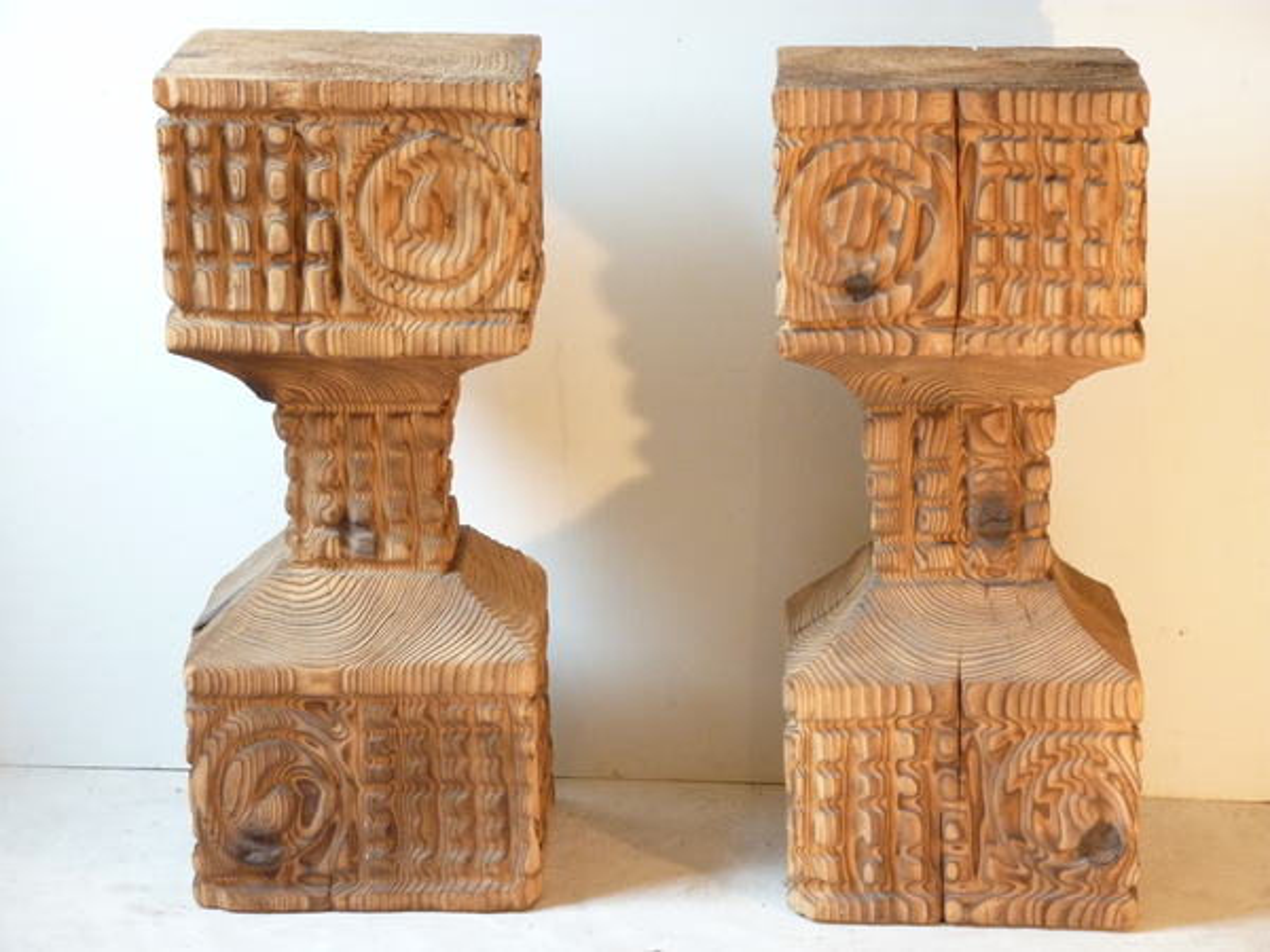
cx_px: 635
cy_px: 476
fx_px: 3522
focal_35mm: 96
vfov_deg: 15.4
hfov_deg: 20.4
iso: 400
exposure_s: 1/10
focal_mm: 15.8
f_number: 4.3
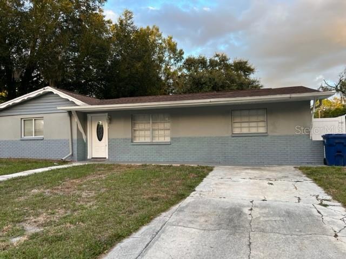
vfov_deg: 53.1
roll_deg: +1.3
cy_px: 130
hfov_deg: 67.3
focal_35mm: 26
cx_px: 173
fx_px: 260
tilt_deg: +1.2
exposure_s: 1/121
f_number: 1.5
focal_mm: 5.7
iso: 40
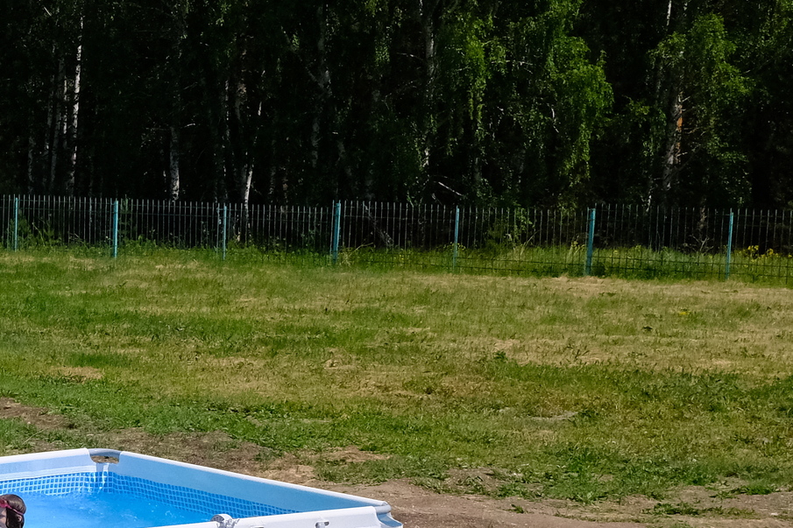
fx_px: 2555
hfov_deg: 15.7
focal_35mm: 116
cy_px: 393
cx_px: -515
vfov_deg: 11.8
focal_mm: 23
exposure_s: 1/5800
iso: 2000
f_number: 8
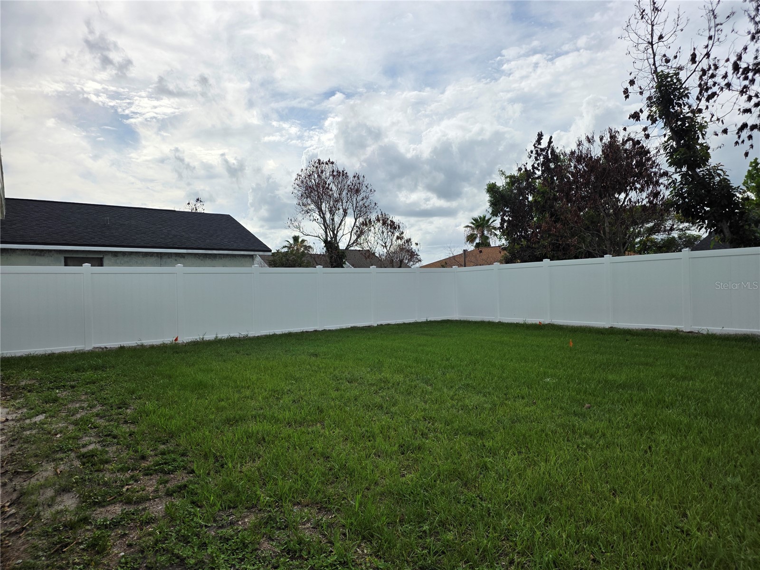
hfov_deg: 73.9
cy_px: 285
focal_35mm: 23
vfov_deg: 58.9
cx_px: 380
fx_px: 505
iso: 64
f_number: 1.7
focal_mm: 6.25
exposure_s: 1/7944
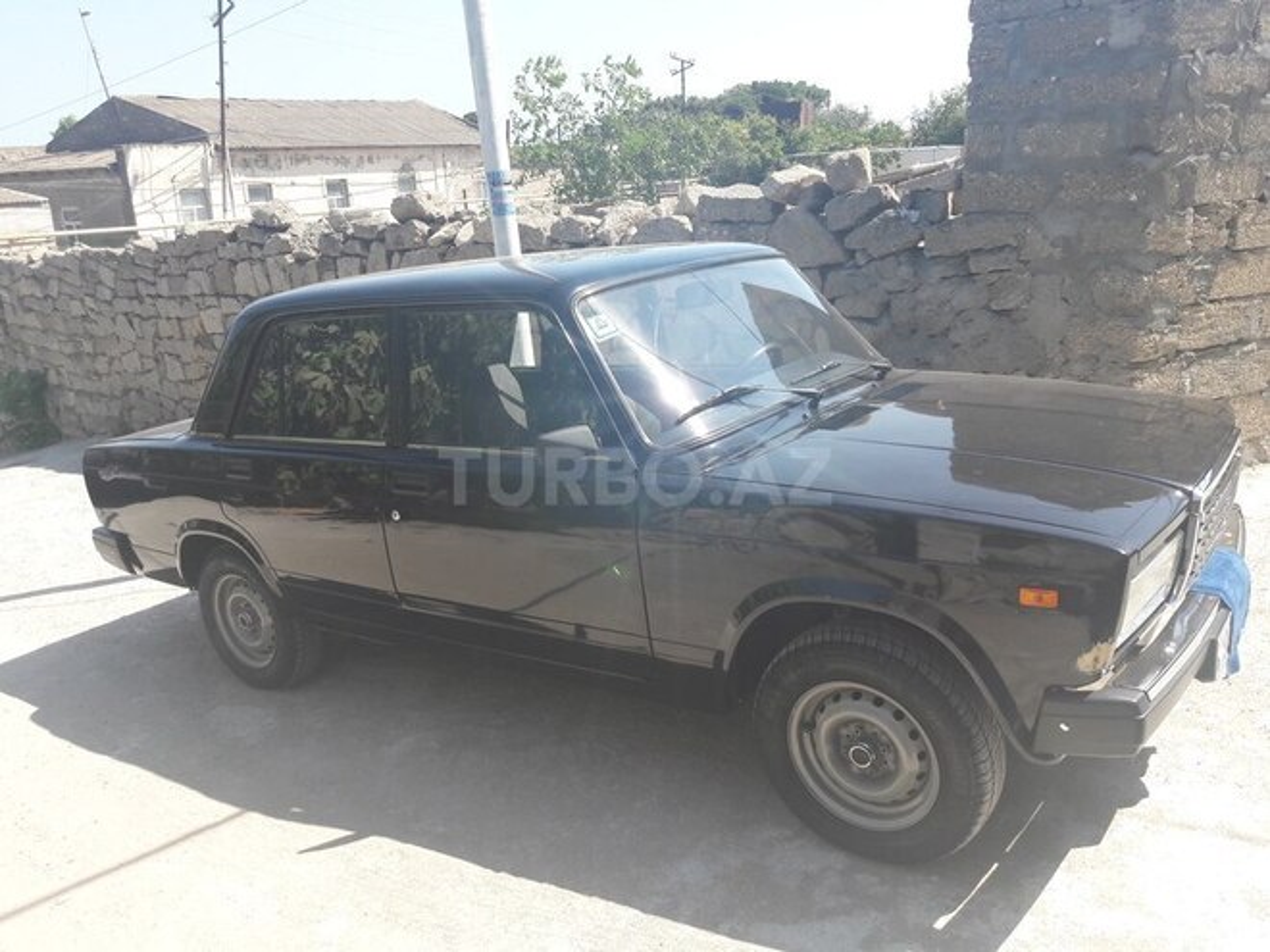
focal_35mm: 28
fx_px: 1027
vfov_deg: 49.7
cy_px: 476
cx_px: 635
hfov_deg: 63.4
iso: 40
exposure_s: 1/750
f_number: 1.9
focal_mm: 3.7
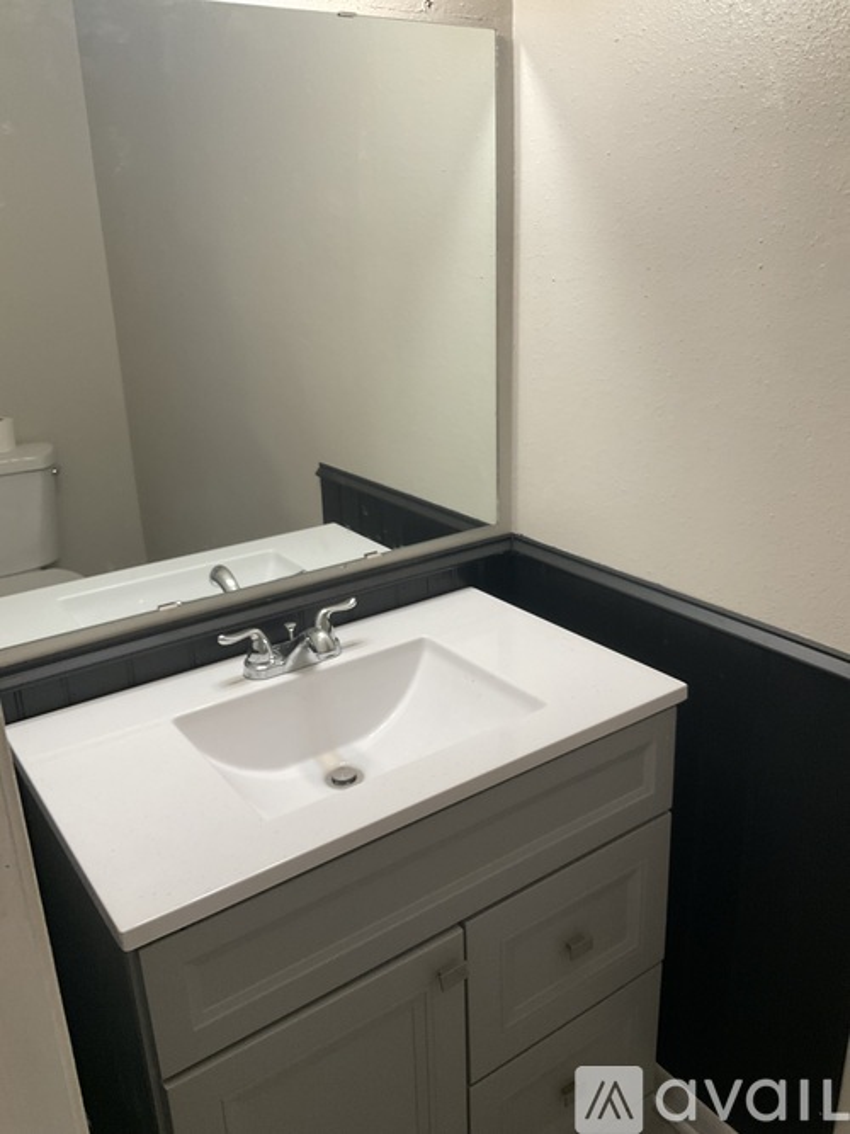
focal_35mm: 29
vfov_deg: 61.7
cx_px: 425
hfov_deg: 48.2
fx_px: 950
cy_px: 567
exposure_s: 1/60
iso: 64
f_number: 1.8
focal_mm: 3
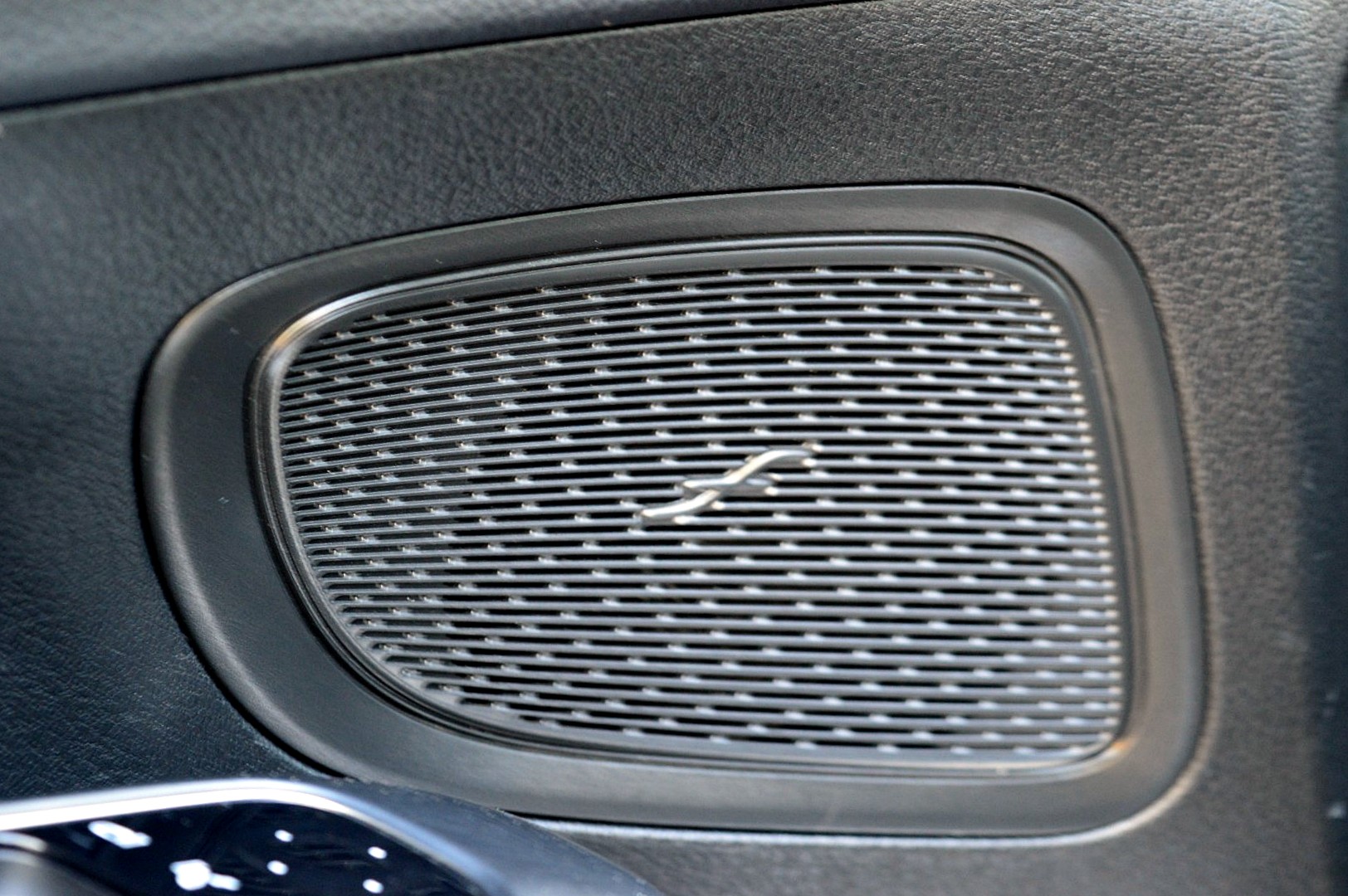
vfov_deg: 16.5
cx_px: 674
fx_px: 3087
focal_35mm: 82
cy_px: 448
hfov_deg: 24.6
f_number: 5.6
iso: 800
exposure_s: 1/13
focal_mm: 55
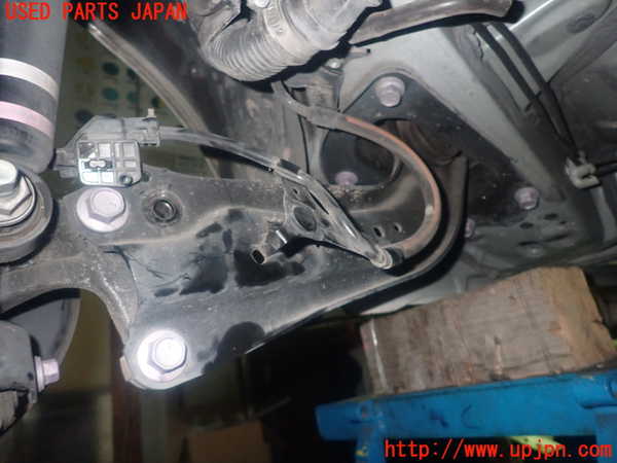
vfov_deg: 54.9
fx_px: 446
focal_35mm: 25
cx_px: 308
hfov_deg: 69.4
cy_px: 232
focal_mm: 4.5
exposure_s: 1/30
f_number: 5.6
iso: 800
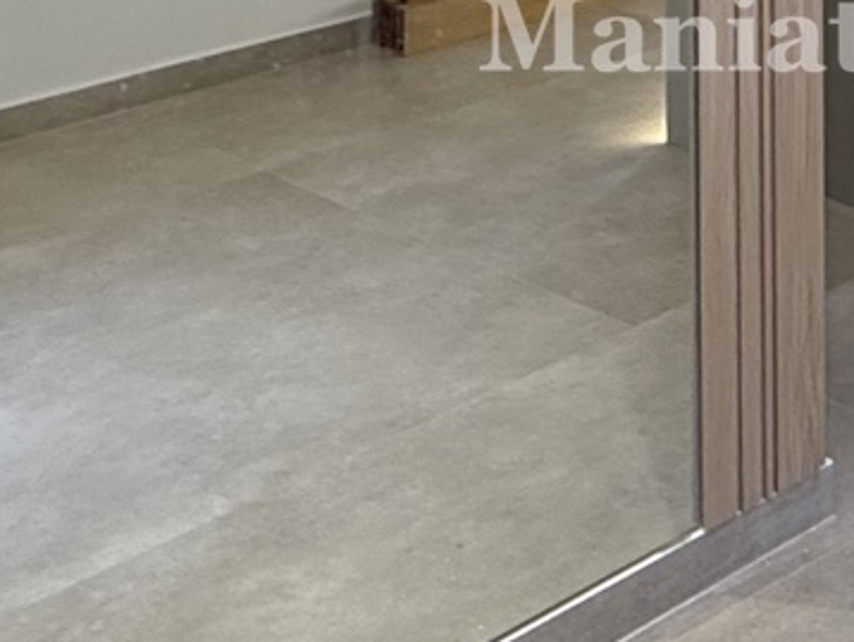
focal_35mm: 75
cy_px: -482
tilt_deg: -1.2
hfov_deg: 23.3
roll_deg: -0.2
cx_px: 1073
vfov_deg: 16.7
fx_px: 1852
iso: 125
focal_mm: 2.22
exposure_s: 1/99
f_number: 2.2
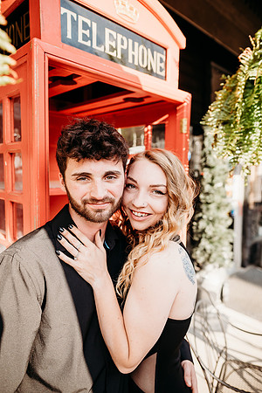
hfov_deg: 53.1
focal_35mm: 24
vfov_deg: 73.7
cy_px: 196
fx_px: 262
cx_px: 131
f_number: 2.8
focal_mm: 24
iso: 100
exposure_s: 1/640
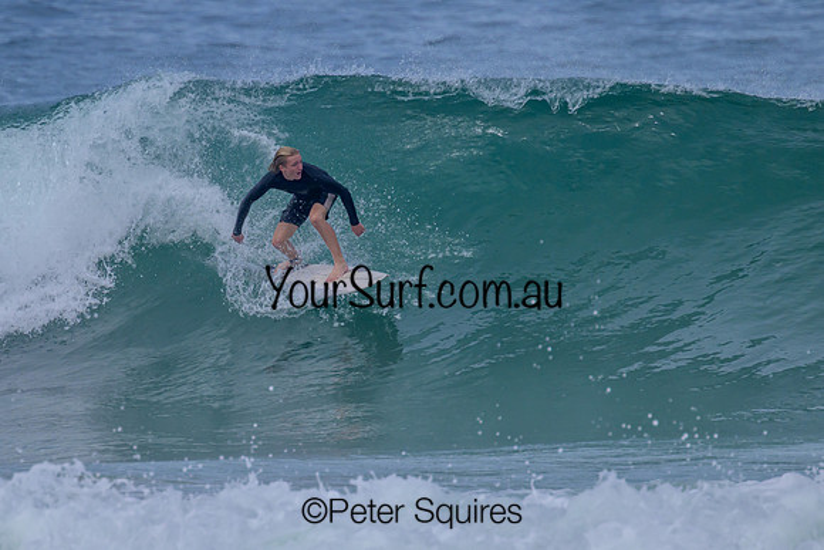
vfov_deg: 1.3
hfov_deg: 1.9
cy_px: 284
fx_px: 24648
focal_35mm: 1077
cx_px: 322
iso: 640
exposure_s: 1/2000
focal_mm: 800
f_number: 11
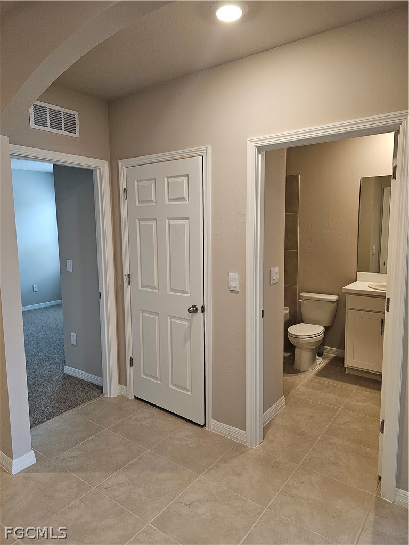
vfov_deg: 73.9
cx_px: 204
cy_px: 272
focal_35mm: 23
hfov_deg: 58.9
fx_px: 362
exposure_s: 1/120
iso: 320
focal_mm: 6.3
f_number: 1.7
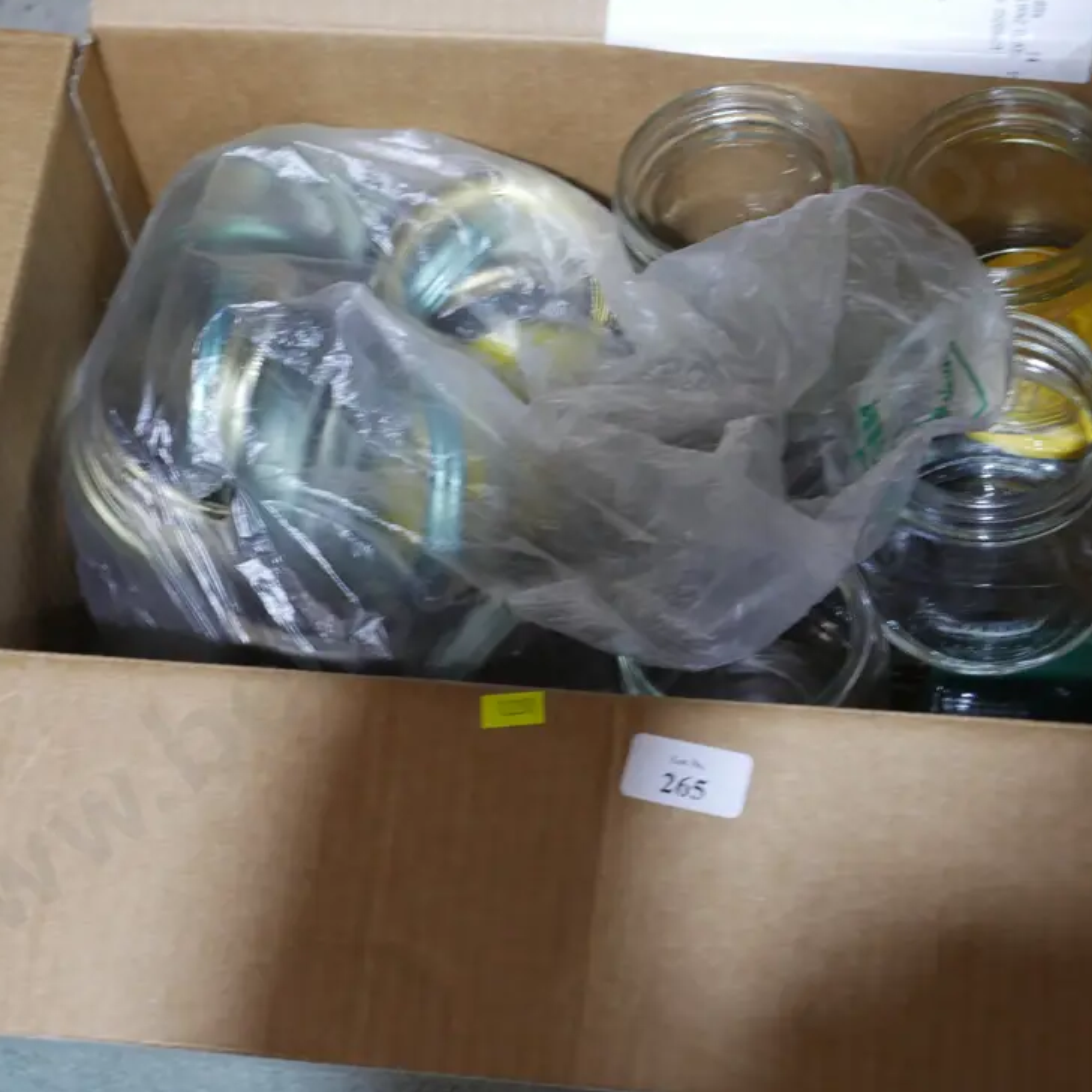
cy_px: 519
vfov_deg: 22.5
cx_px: 503
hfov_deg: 22.5
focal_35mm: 77
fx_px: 2748
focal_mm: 31
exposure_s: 1/80
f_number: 5.4
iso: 1600
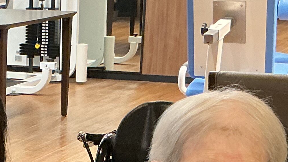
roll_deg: -0.1
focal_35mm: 127
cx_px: -30
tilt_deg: -20.0
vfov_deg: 9.1
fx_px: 970
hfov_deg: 16.4
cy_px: 284
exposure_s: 1/50
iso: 160
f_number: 1.8
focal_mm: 3
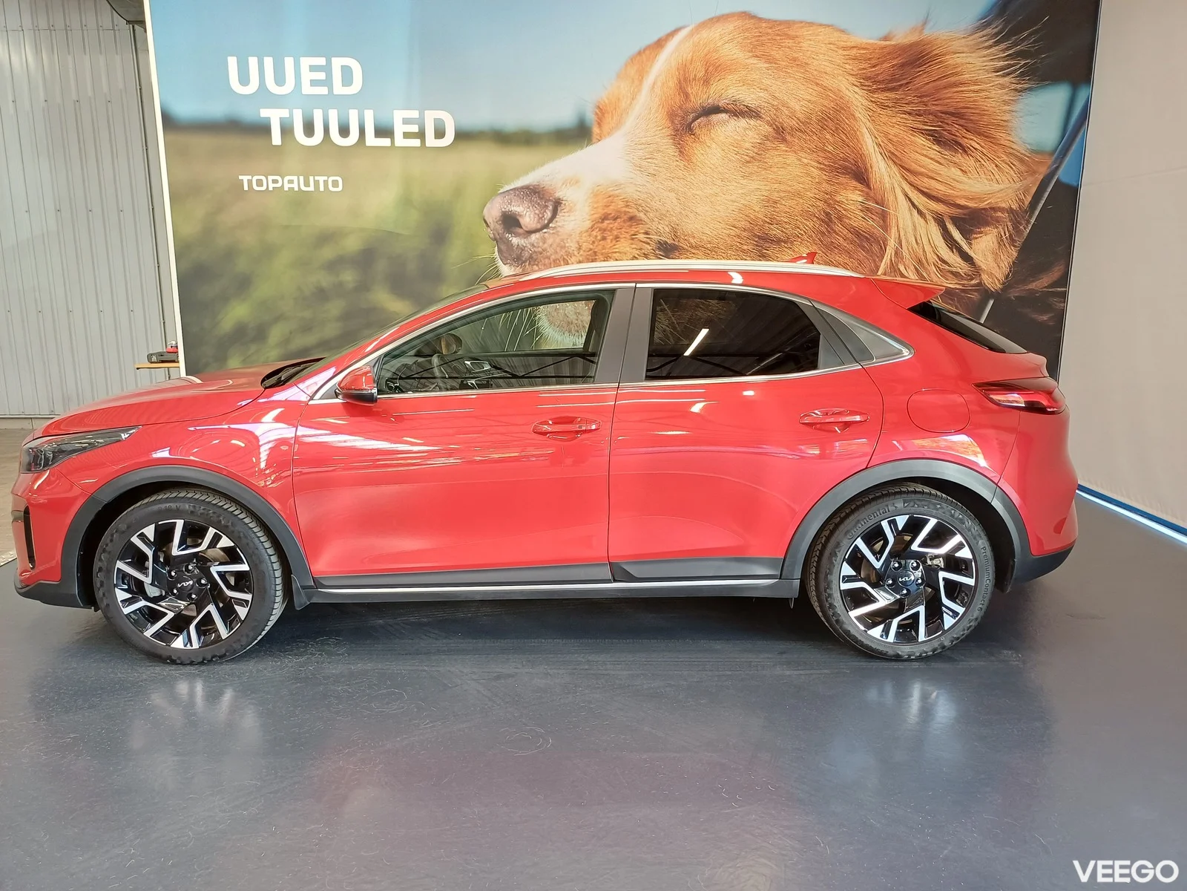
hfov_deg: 69.4
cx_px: 594
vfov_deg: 54.9
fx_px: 857
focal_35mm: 25
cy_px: 446
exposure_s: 1/50
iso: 200
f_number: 1.8
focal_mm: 4.65
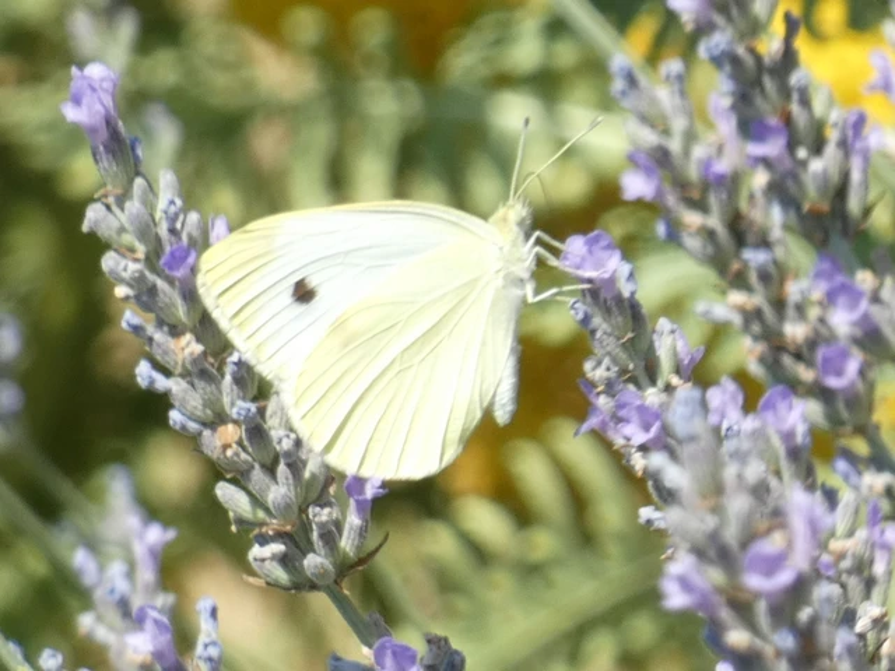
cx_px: 448
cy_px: 336
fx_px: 8248
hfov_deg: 6.2
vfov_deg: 4.7
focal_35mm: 319
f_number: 5.6
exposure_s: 1/80
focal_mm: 57.2
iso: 80
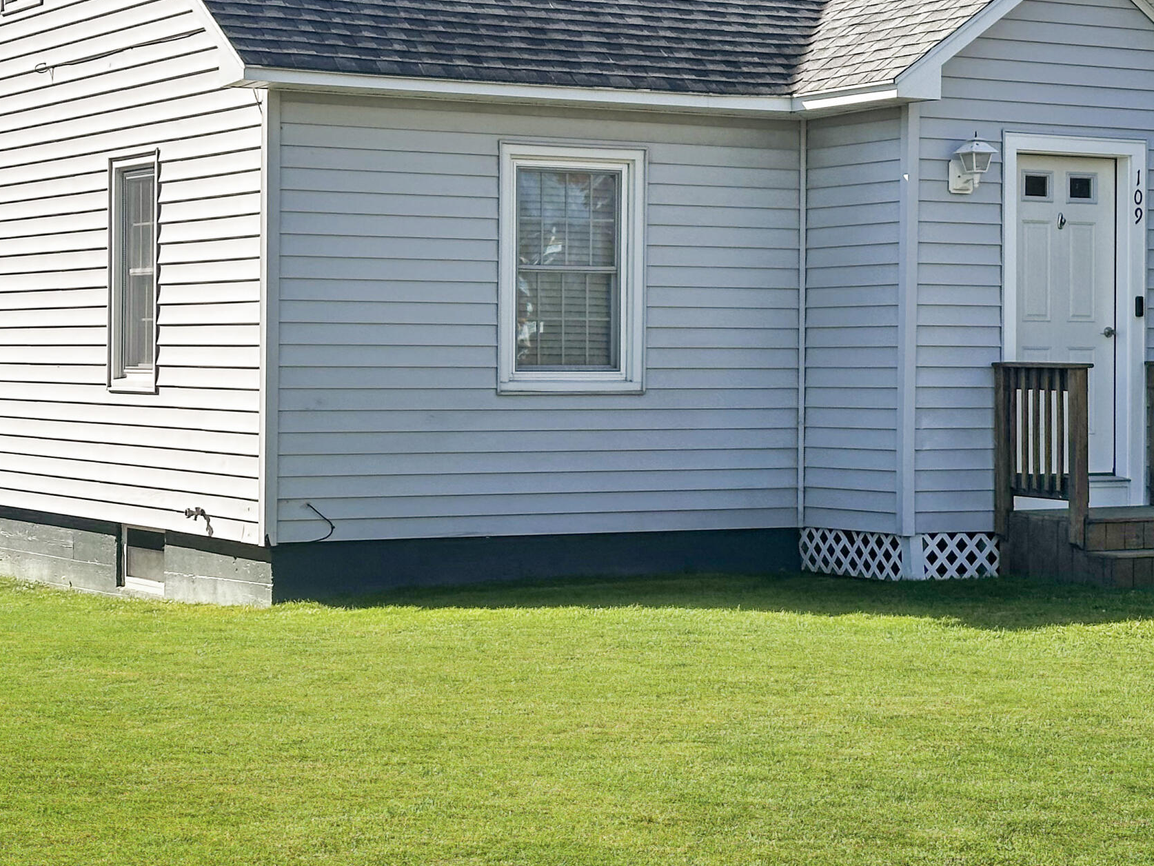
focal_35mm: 86
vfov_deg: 17.2
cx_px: 709
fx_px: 2867
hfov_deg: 22.7
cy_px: 348
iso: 64
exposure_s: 1/2732
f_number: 1.78
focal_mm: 6.86
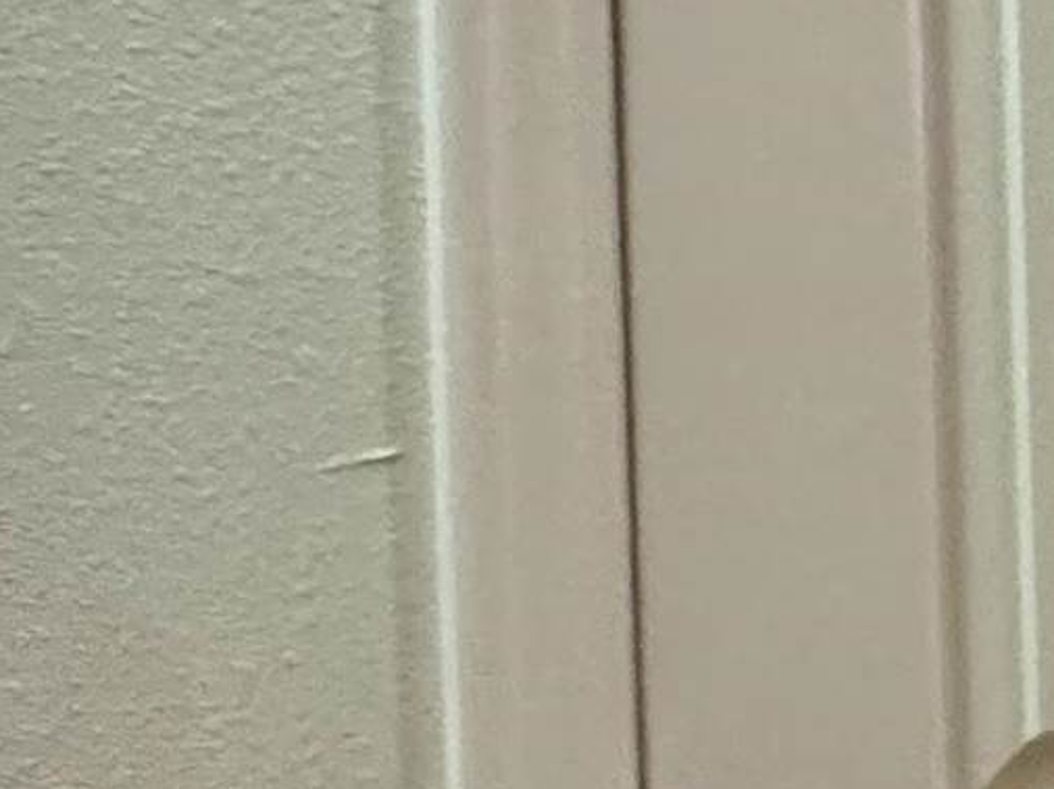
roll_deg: +0.5
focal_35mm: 85
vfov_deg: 17.2
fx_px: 2587
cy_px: 148
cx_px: 2912
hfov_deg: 12.7
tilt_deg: -2.0
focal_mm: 2.22
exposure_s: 1/60
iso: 640
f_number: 2.2
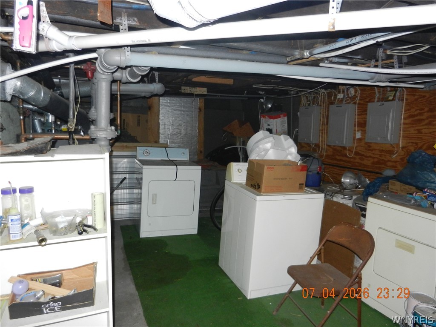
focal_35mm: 25
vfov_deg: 54.9
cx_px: 218
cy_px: 164
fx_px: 315
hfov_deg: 69.4
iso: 360
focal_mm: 4.5
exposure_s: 1/30
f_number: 3.5
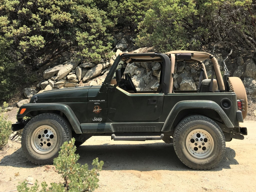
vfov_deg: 48.2
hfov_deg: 61.7
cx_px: 128
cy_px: 96
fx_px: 214
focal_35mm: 29
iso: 25
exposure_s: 1/1099
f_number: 2.2
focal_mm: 4.15
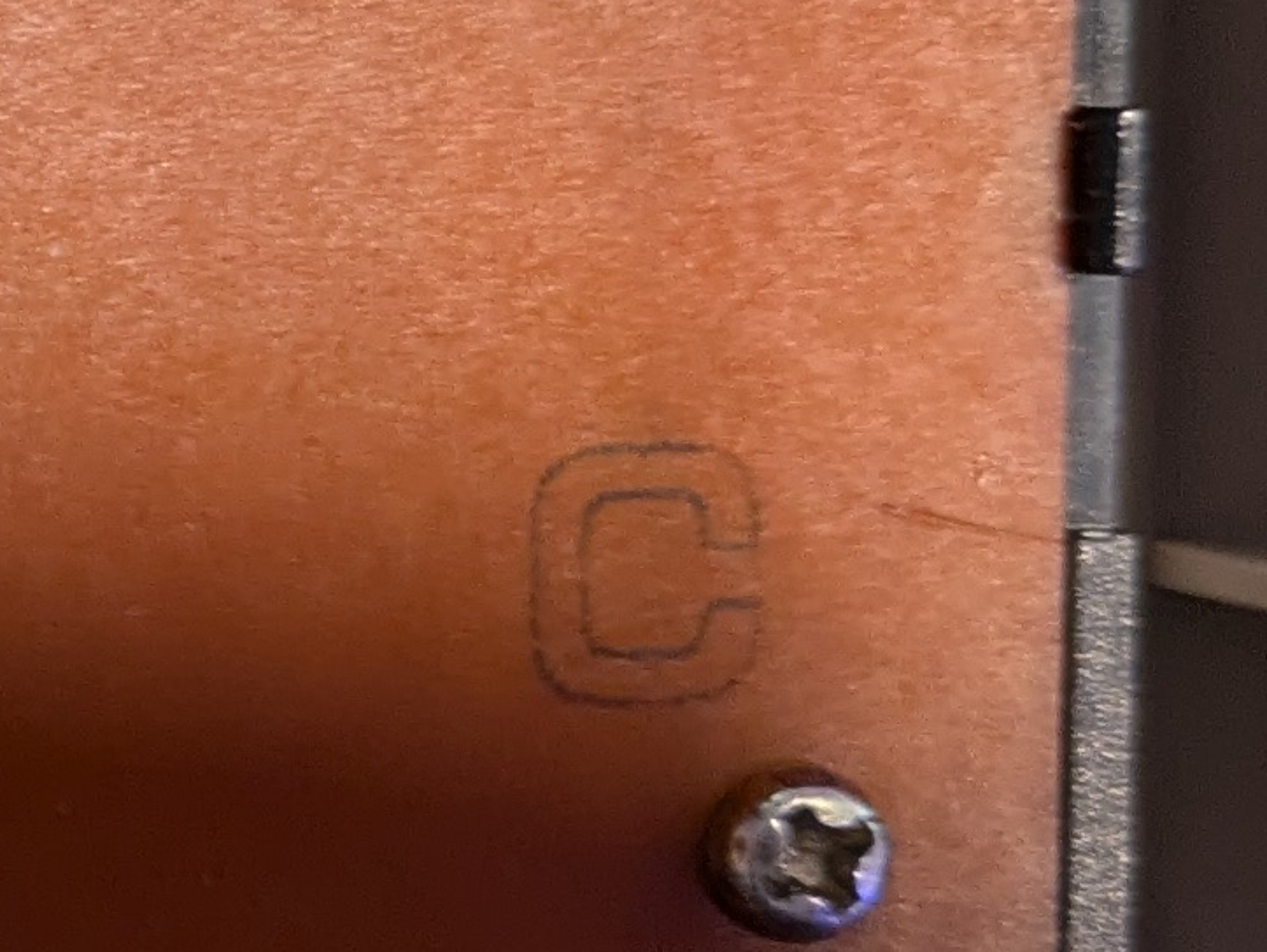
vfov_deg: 9.3
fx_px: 5859
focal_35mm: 160
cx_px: -1633
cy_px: 437
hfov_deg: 10.8
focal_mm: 5.43
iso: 280
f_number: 1.89
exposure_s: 1/24
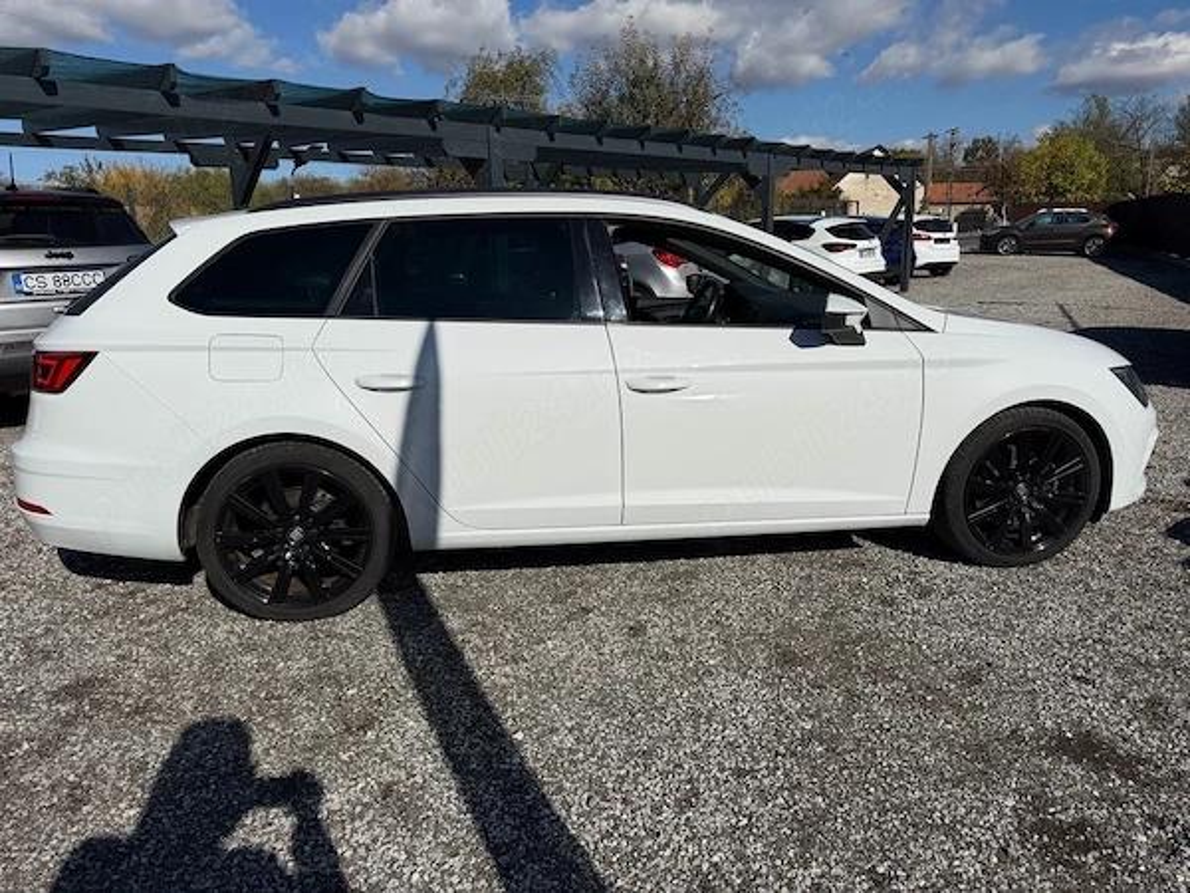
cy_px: 446
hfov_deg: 71.6
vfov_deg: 56.8
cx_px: 595
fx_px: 825
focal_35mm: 24
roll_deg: +1.7
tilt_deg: -13.5
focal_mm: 6.76
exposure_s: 1/11905
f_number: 1.78
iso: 80
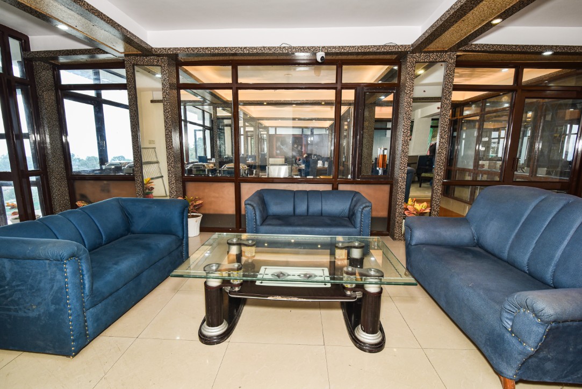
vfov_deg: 73.8
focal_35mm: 16
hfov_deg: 96.7
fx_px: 259
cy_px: 194
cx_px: 291
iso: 500
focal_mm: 16
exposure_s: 1/100
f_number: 8
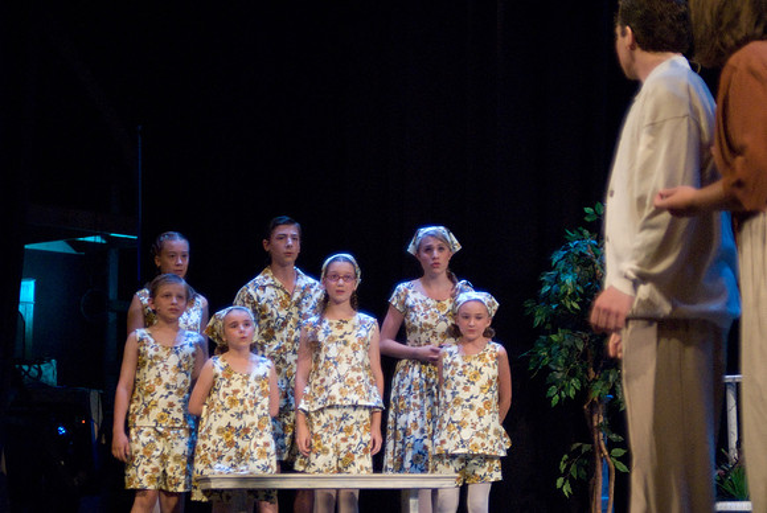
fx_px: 1983
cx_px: 384
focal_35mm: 93
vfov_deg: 14.7
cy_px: 256
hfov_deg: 21.9
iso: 1600
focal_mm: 62
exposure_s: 1/30
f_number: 2.8
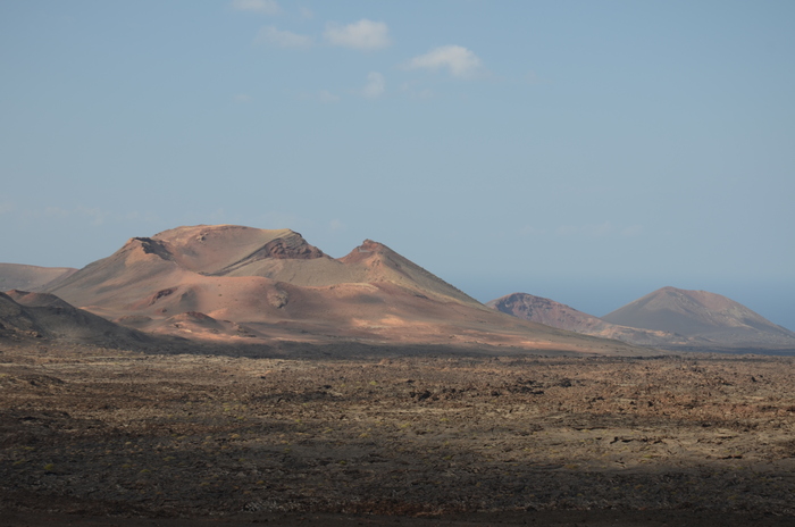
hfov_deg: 22.7
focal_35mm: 90
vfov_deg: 15.1
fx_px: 1984
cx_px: 398
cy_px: 264
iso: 100
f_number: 8
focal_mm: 60
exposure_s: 1/60
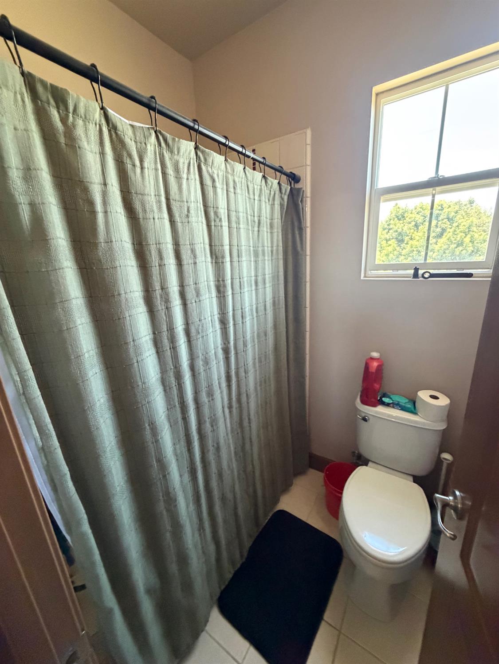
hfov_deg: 85.7
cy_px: 332
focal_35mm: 14
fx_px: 269
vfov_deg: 102.0
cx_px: 250
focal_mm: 2.22
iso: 640
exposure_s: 1/60
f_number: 2.2
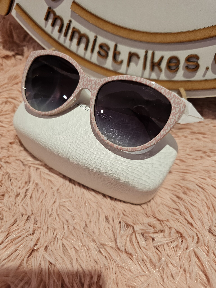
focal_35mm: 23
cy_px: 144
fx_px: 191
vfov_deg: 73.9
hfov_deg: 58.9
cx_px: 108
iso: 320
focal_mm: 6.3
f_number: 1.7
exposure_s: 1/120
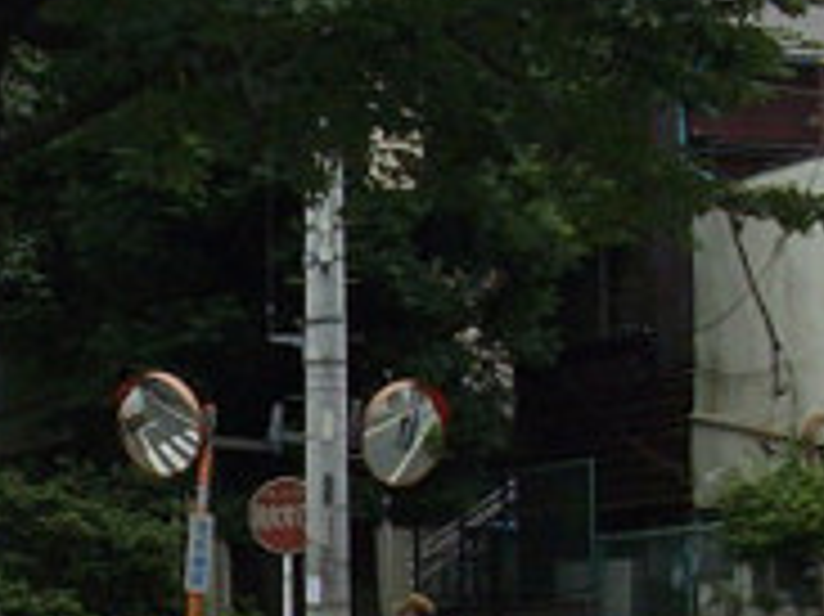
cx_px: -203
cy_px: 679
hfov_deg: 11.3
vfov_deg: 8.6
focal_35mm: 172
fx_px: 4092
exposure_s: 1/500
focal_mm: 6.2
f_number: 2.8
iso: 80
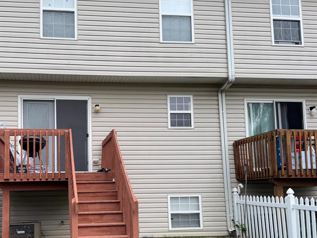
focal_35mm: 39
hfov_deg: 46.9
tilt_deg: +5.5
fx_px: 357
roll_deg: +0.9
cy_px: 156
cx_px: 101
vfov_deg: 36.5
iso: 64
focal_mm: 6.76
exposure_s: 1/535
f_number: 1.78
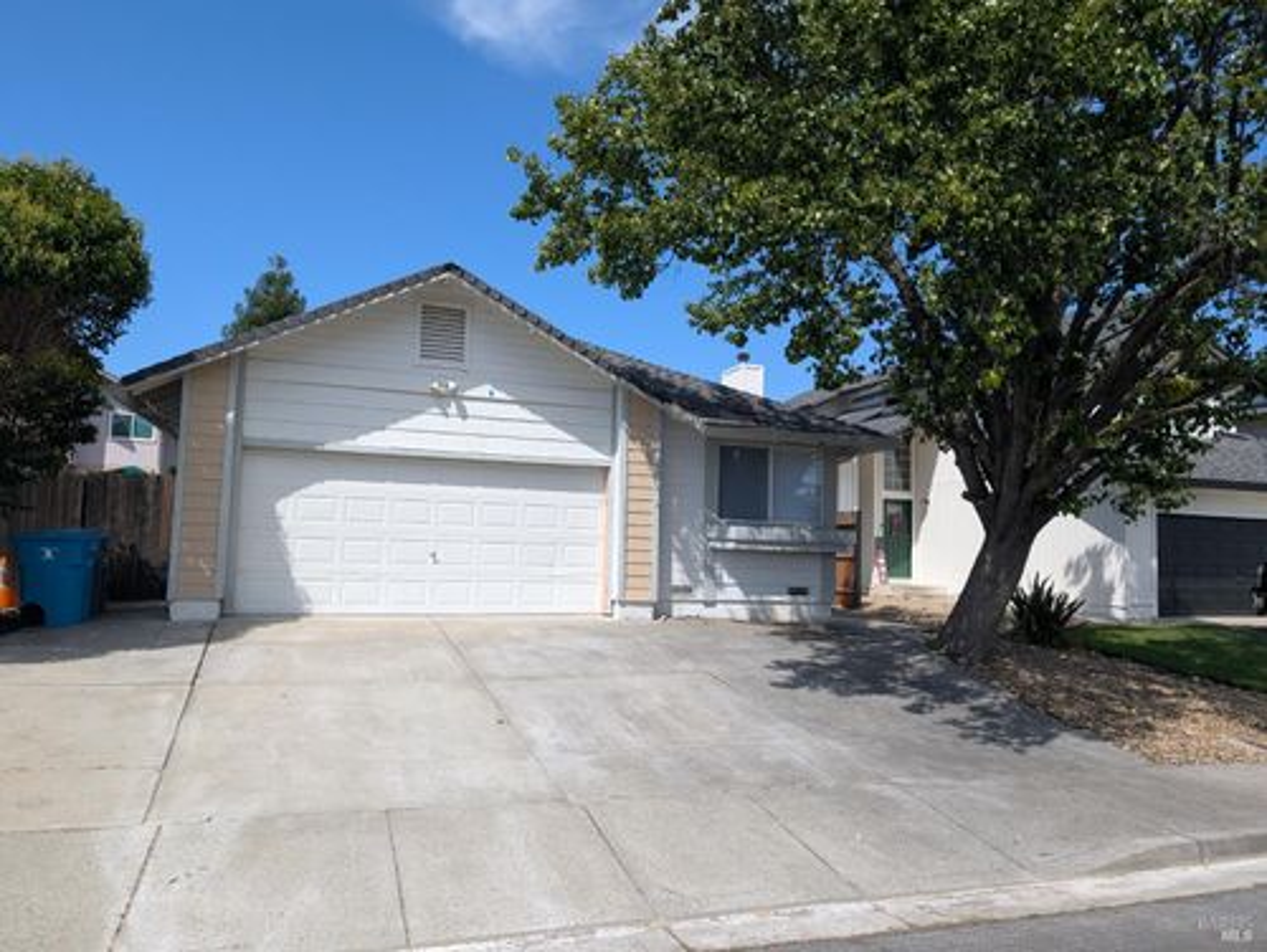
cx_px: 634
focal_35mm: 24
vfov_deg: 56.9
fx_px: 879
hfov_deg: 71.5
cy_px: 476
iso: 23
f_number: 1.68
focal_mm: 6.9
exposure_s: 1/1110
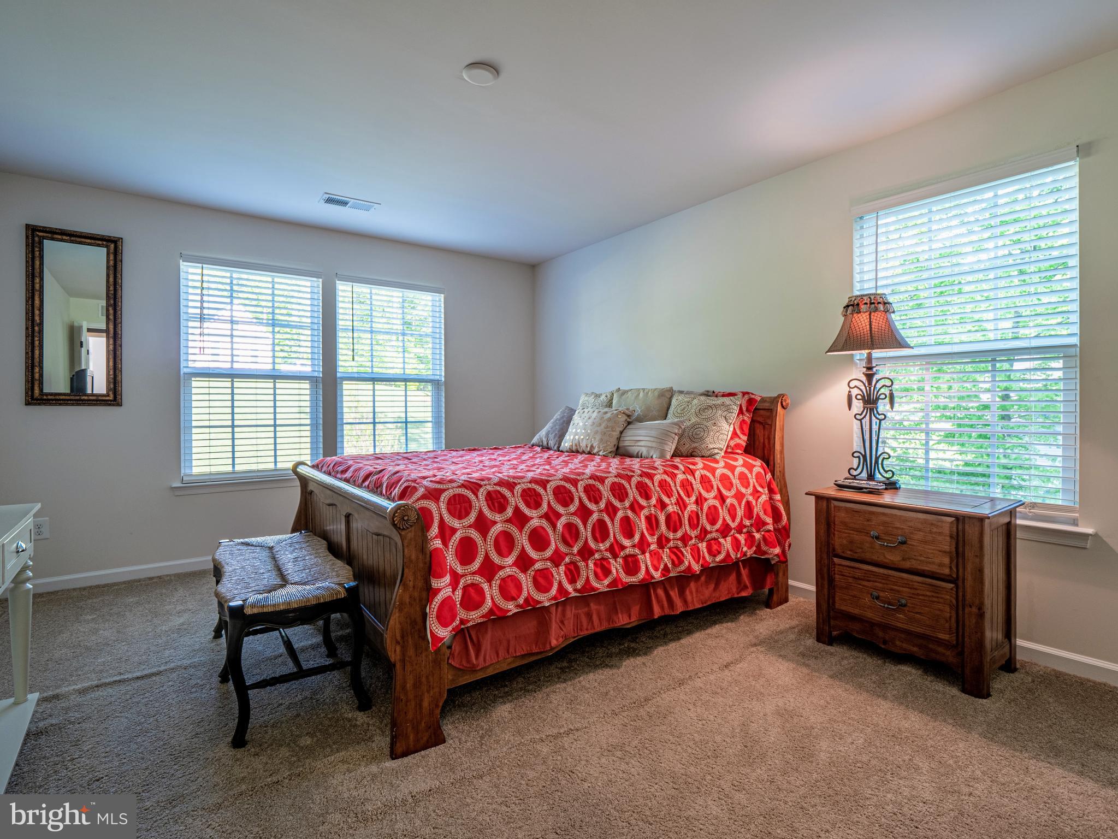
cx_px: 559
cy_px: 420
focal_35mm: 16
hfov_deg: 94.5
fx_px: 517
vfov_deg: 78.1
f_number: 9
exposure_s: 1/8
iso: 100
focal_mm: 8
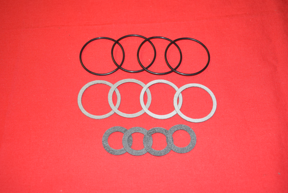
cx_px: 144
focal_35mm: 51
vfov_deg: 26.5
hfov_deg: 38.9
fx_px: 408
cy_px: 96
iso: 800
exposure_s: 1/60
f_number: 5
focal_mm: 34
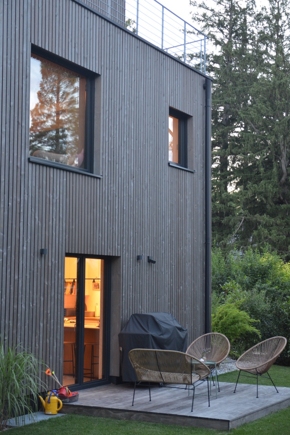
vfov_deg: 32.9
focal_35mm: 61
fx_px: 737
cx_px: 144
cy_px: 217
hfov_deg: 22.3
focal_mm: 40
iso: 800
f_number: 3.2
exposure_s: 1/40
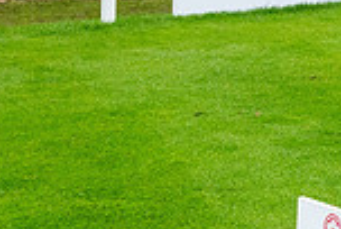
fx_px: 1300
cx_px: 601
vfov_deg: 9.5
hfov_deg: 13.5
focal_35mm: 137
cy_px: -191
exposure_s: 1/800
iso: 1000
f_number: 4
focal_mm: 24
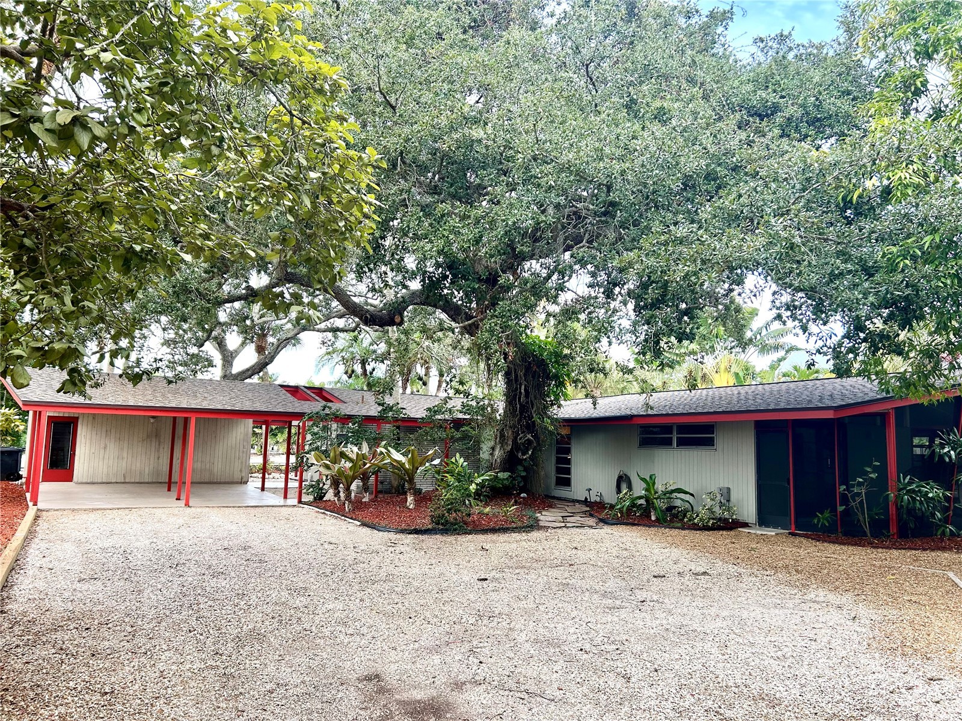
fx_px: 723
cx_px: 481
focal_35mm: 26
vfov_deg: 53.1
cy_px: 360
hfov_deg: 67.3
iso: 40
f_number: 1.5
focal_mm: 5.7
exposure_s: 1/221
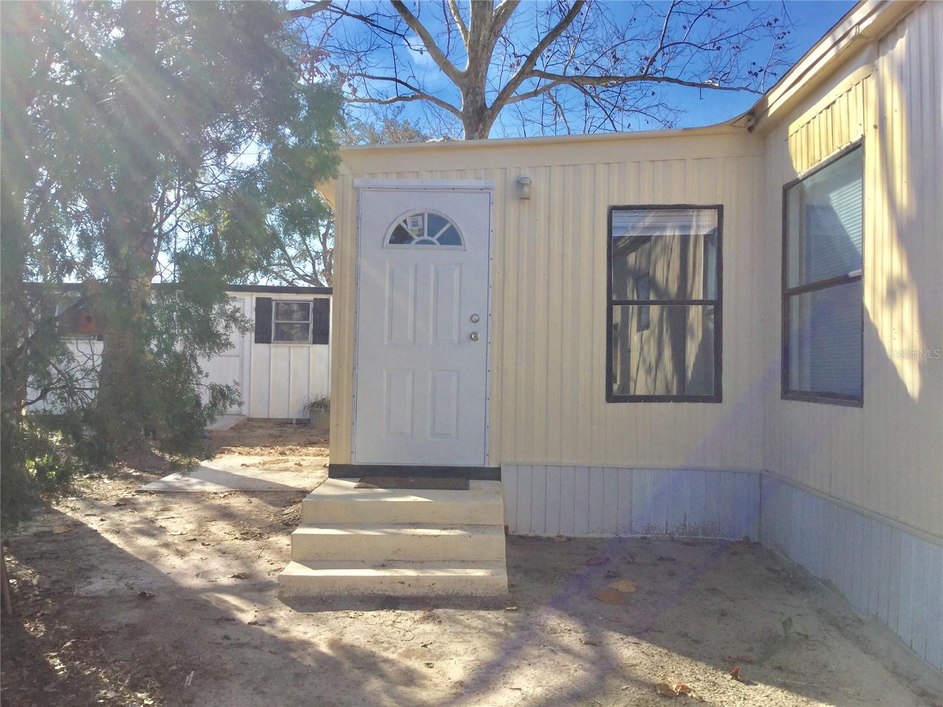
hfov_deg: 58.4
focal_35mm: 31
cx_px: 472
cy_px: 354
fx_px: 844
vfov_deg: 45.4
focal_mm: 3.3
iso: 25
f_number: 2.4
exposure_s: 1/1199
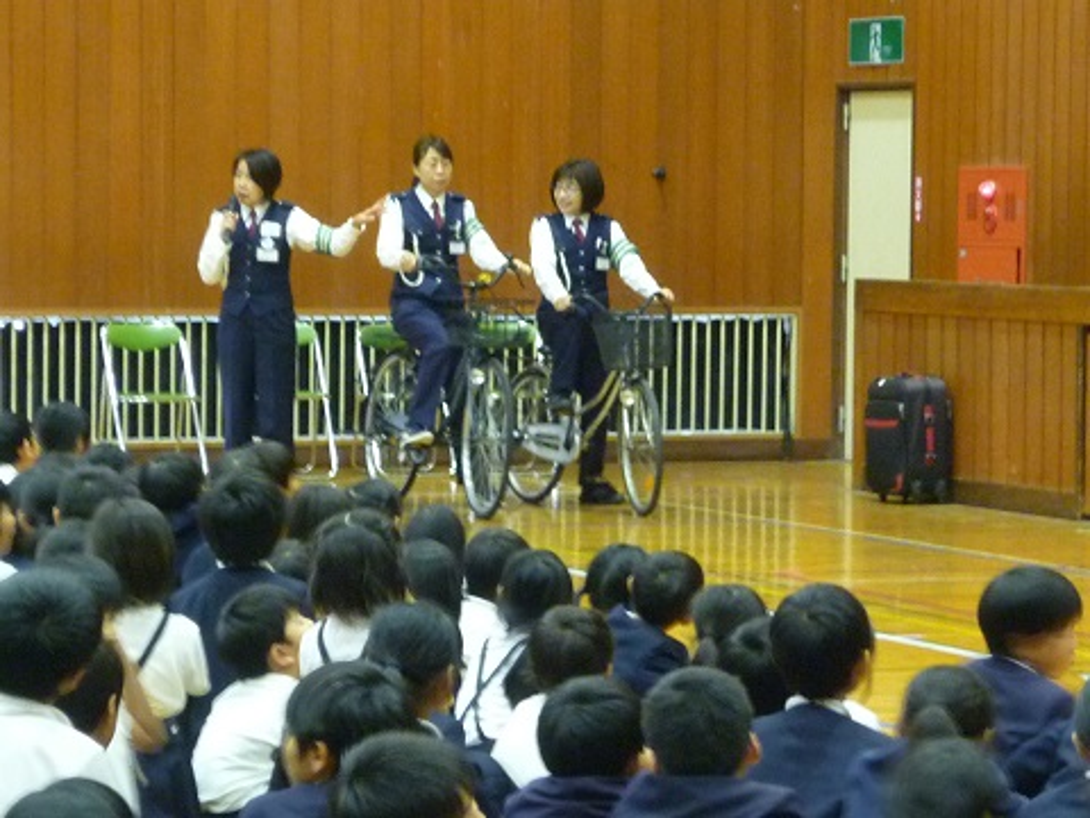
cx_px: 545
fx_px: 5164
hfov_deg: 12.0
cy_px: 409
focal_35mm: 164
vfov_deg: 9.1
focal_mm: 15.3
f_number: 4.7
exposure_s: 1/4
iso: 400
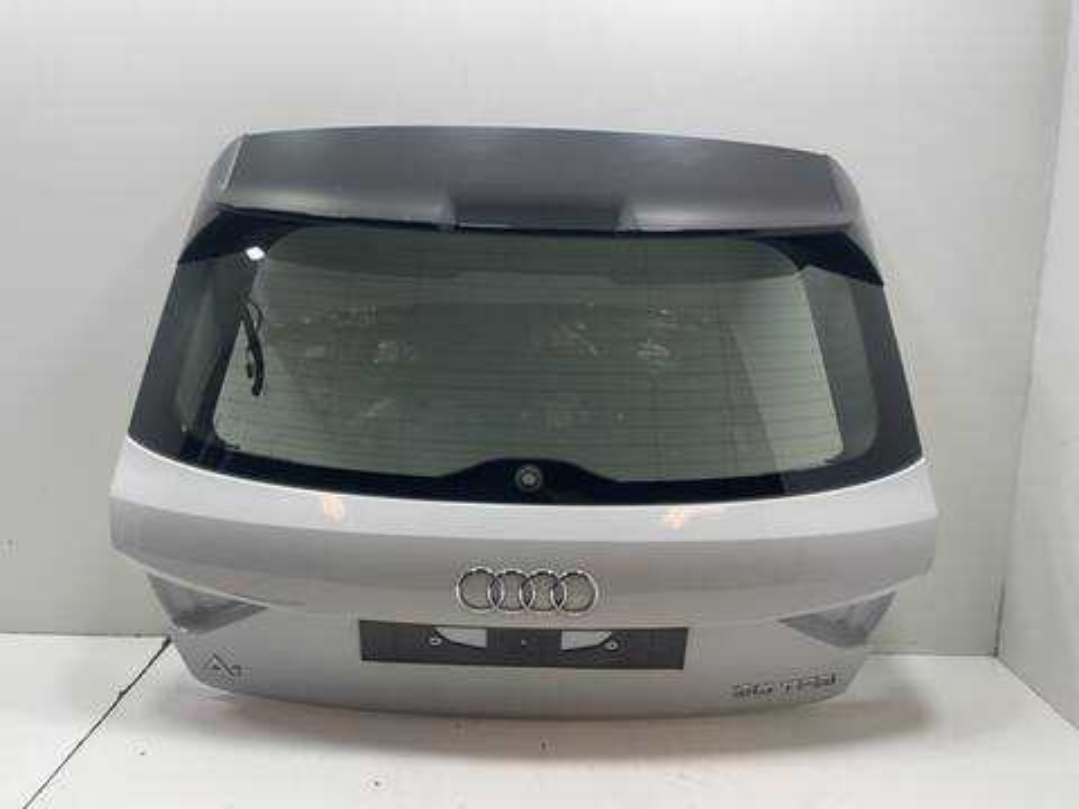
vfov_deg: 53.1
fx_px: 810
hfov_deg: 67.3
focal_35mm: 26
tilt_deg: -9.9
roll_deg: -1.3
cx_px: 540
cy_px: 404
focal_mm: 4.2
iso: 100
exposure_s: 1/50
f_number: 1.6
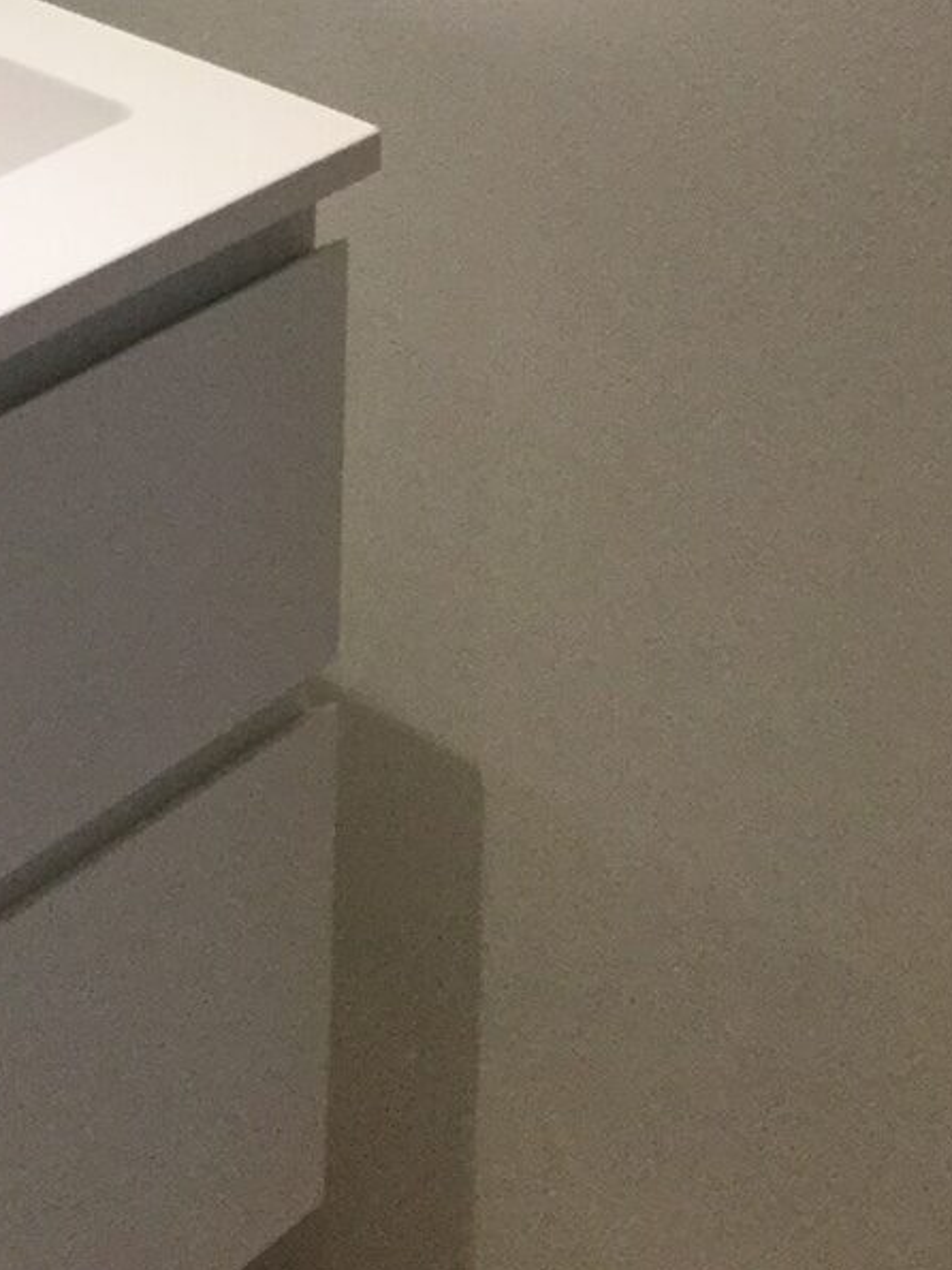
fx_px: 3118
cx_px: -188
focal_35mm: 85
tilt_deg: -14.0
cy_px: -461
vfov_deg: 20.6
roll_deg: +0.8
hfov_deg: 16.6
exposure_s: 1/33
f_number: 2.4
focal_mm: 3.3
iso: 64
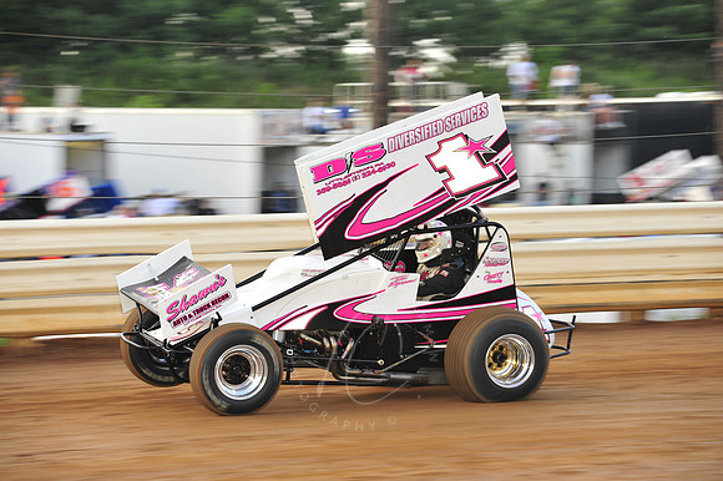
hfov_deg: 11.1
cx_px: 362
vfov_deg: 7.4
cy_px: 240
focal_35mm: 185
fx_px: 3713
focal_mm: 185
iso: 800
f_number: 8
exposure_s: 1/320
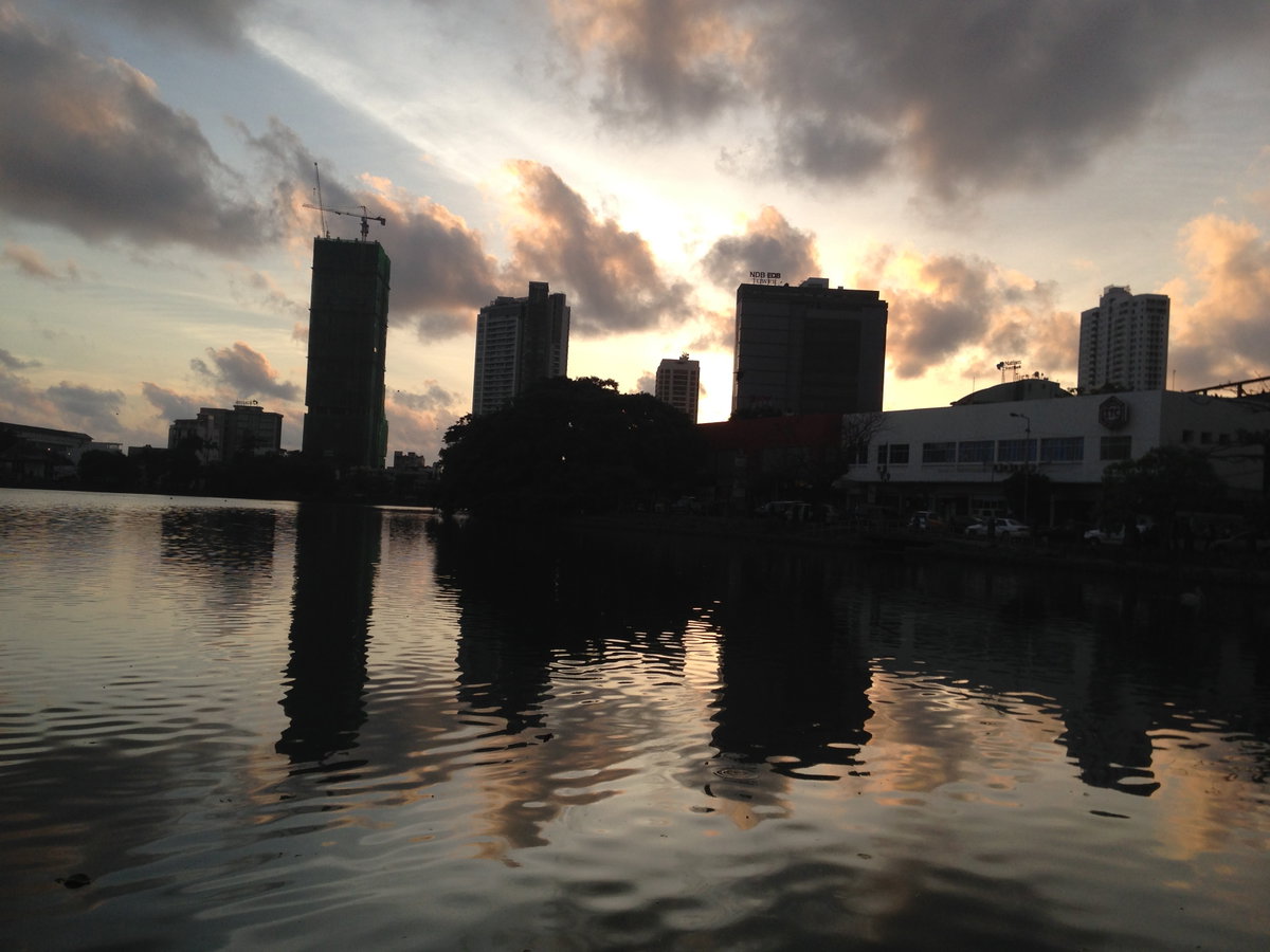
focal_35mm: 33
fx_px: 1211
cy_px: 476
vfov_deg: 42.9
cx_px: 635
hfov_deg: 55.4
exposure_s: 1/623
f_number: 2.4
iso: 50
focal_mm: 4.12
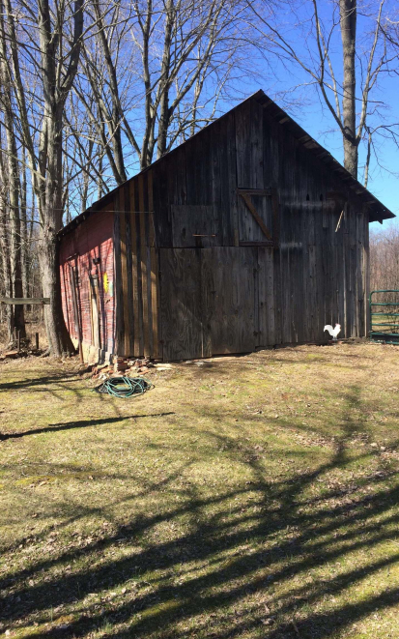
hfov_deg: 40.6
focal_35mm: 31
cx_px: 214
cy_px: 318
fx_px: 539
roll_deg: +3.2
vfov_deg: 61.2
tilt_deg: -5.7
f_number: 2.2
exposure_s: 1/873
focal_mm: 4.15
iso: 32
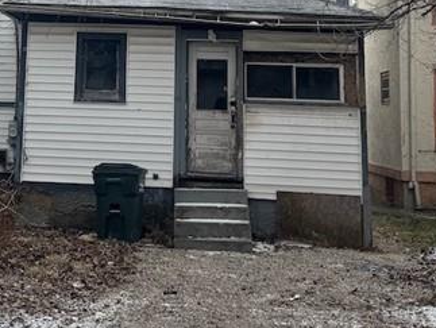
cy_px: -57
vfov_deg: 18.5
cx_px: 99
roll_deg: +0.7
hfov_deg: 25.3
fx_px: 958
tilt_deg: +9.6
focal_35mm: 76
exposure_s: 1/2331
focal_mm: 6.76
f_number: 1.78
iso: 80
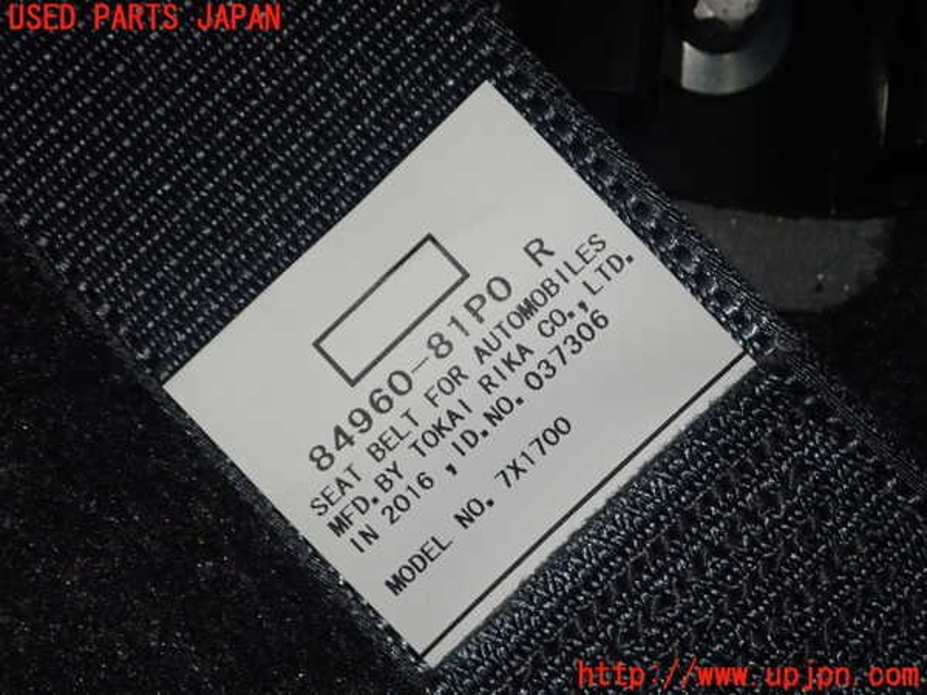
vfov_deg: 14.8
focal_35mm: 100
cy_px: 348
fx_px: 2678
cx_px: 464
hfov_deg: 19.6
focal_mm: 18
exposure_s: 1/30
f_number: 4.9
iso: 800
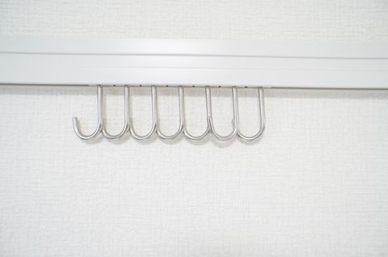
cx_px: 194
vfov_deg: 52.9
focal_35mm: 24
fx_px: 258
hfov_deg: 73.8
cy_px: 128
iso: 800
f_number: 4
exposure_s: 1/60
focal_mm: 16
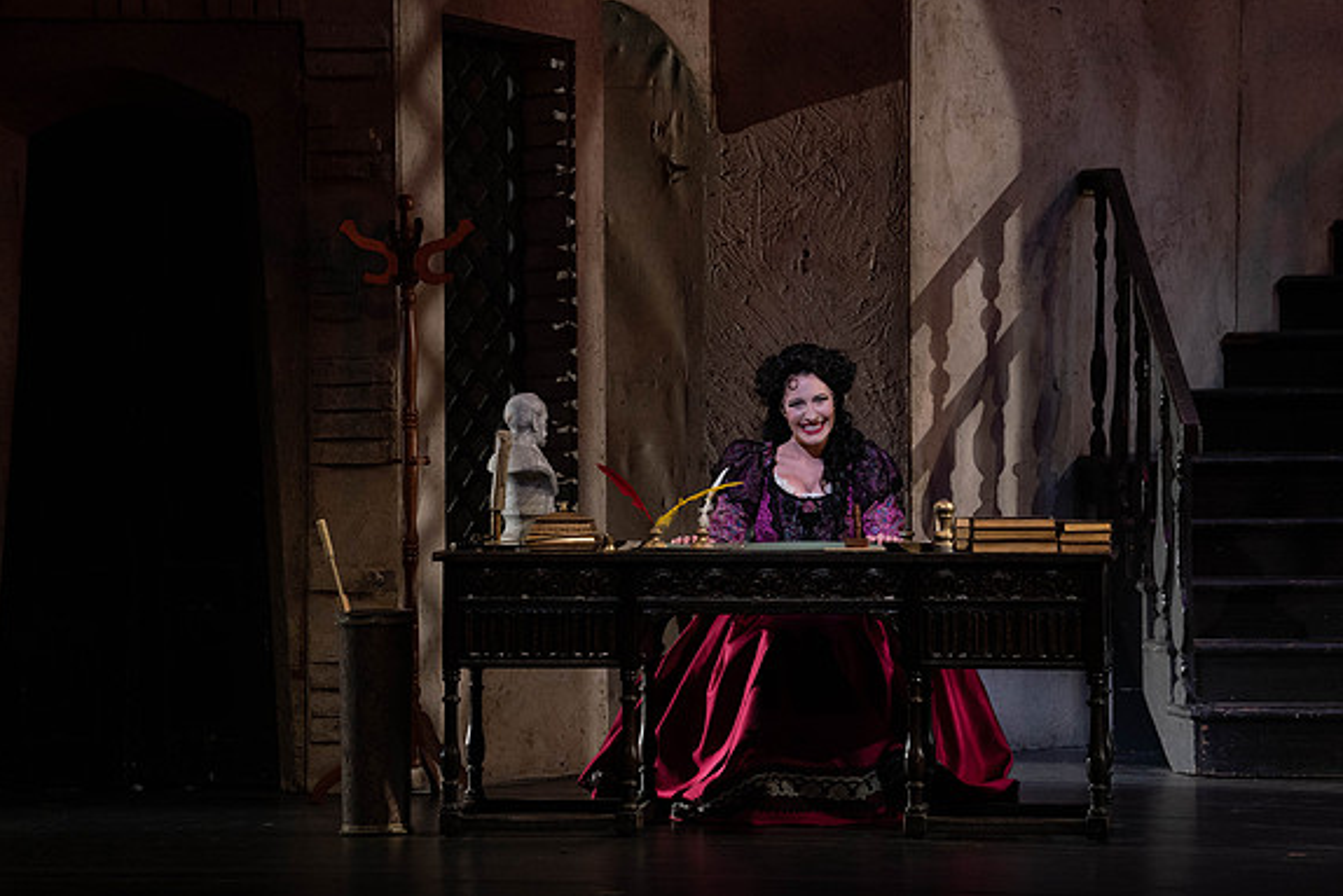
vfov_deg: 6.8
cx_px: 674
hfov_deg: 10.2
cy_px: 448
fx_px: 7537
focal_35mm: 202
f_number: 7.1
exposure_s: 1/250
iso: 3200
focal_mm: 200
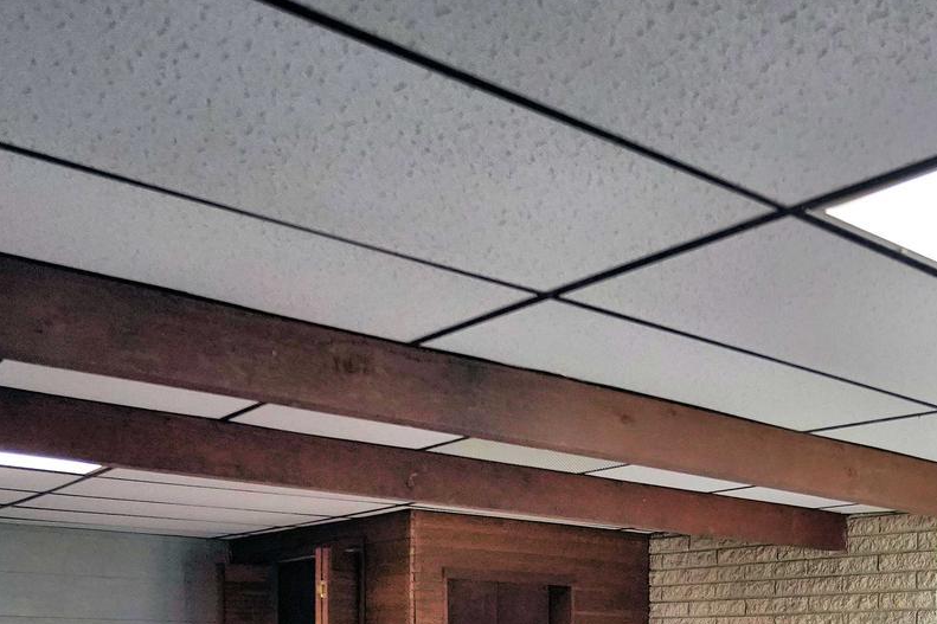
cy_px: 745
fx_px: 1145
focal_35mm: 44
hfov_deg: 41.9
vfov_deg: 27.0
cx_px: 794
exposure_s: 1/160
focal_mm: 17
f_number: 2.8
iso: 4000
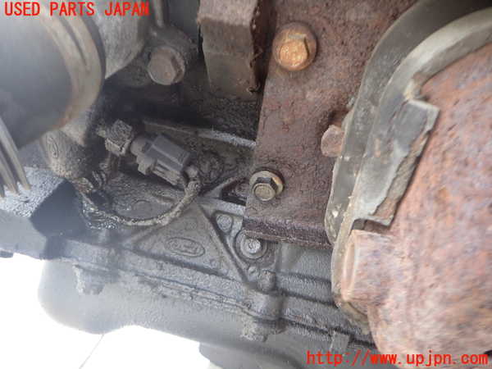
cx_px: 246
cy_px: 184
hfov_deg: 69.4
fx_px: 355
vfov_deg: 54.9
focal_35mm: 25
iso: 200
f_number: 2
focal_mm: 4.5
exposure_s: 1/100
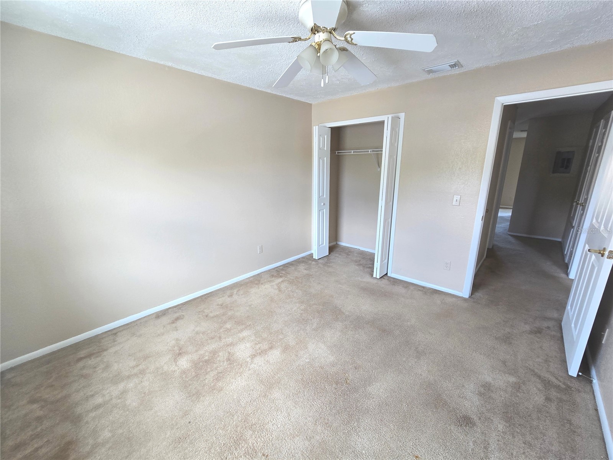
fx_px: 230
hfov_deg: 106.2
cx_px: 306
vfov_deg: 89.9
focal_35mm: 13
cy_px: 230
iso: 80
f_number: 2.2
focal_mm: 2.2
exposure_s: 1/60
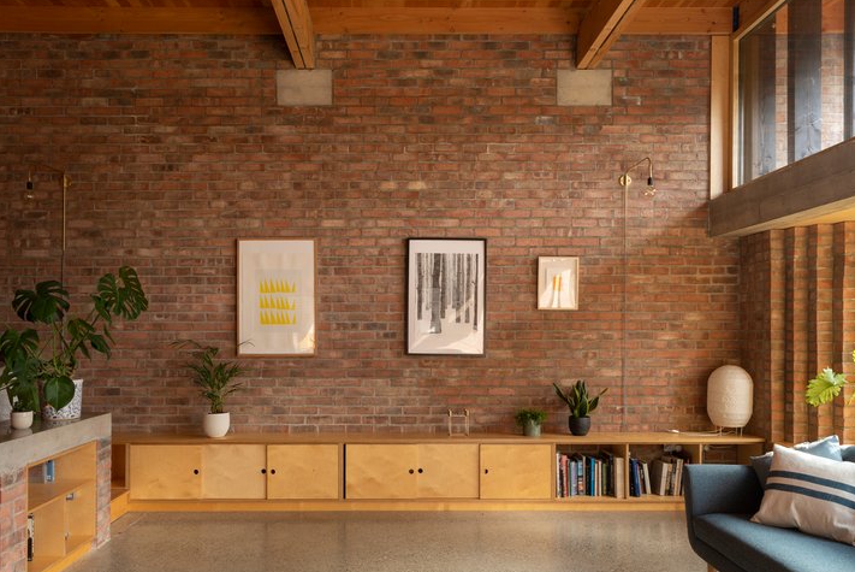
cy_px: 305
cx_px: 399
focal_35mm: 27
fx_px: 642
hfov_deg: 67.3
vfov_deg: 48.0
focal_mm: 24
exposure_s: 1/1.25
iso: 100
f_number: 14
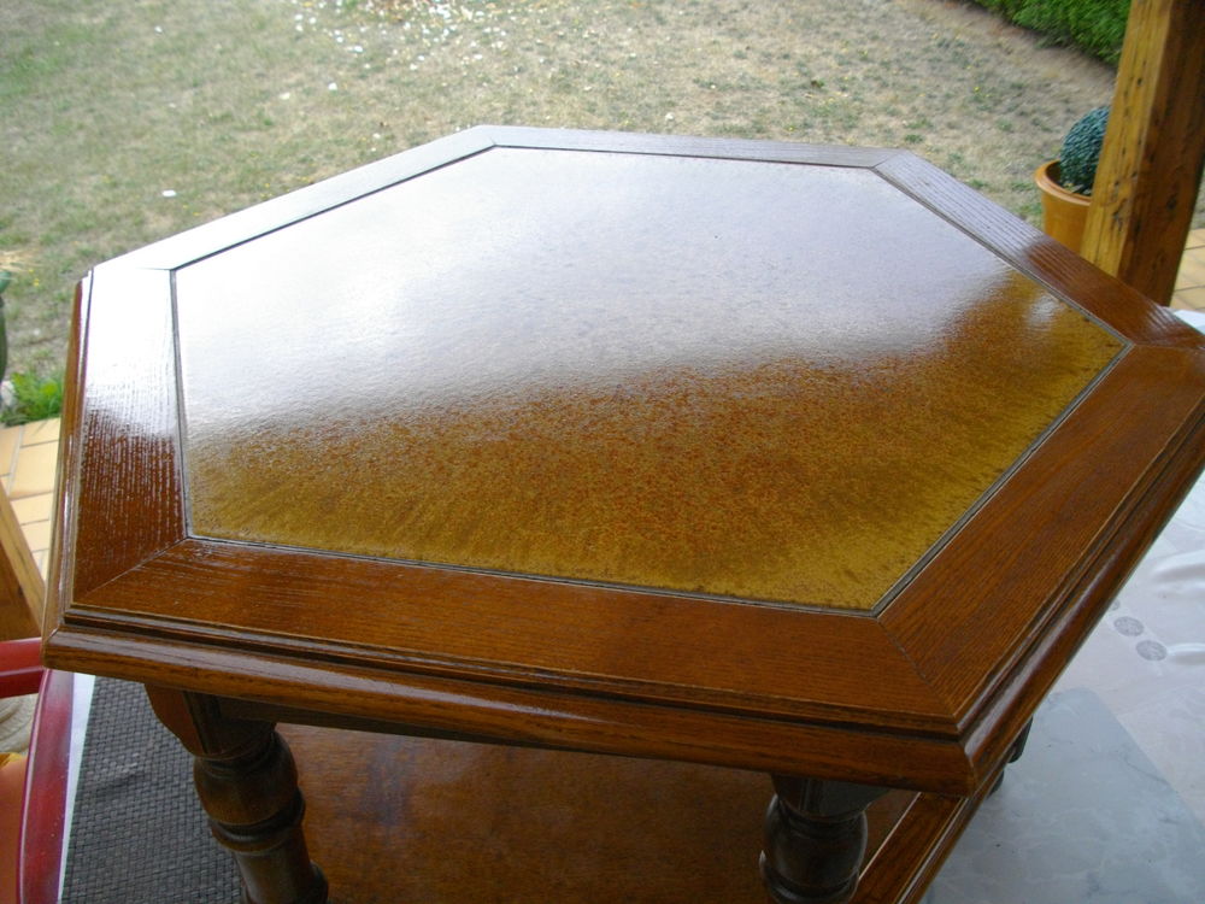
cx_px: 602
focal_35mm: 32
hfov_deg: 56.8
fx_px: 1114
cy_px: 452
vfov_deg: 44.2
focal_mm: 5.7
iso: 200
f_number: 2.9
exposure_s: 1/250
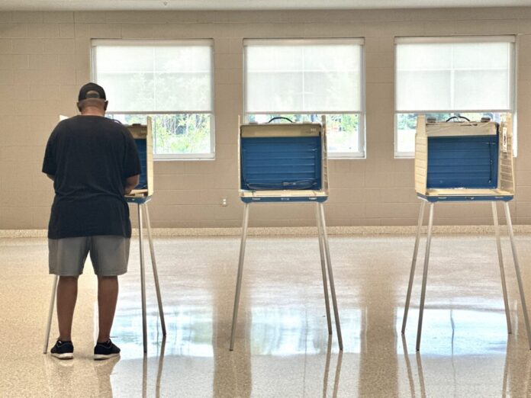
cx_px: 266
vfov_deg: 19.1
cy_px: 199
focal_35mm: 77
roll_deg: +0.8
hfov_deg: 25.3
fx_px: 1181
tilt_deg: -2.7
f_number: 2.8
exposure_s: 1/121
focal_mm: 9
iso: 160
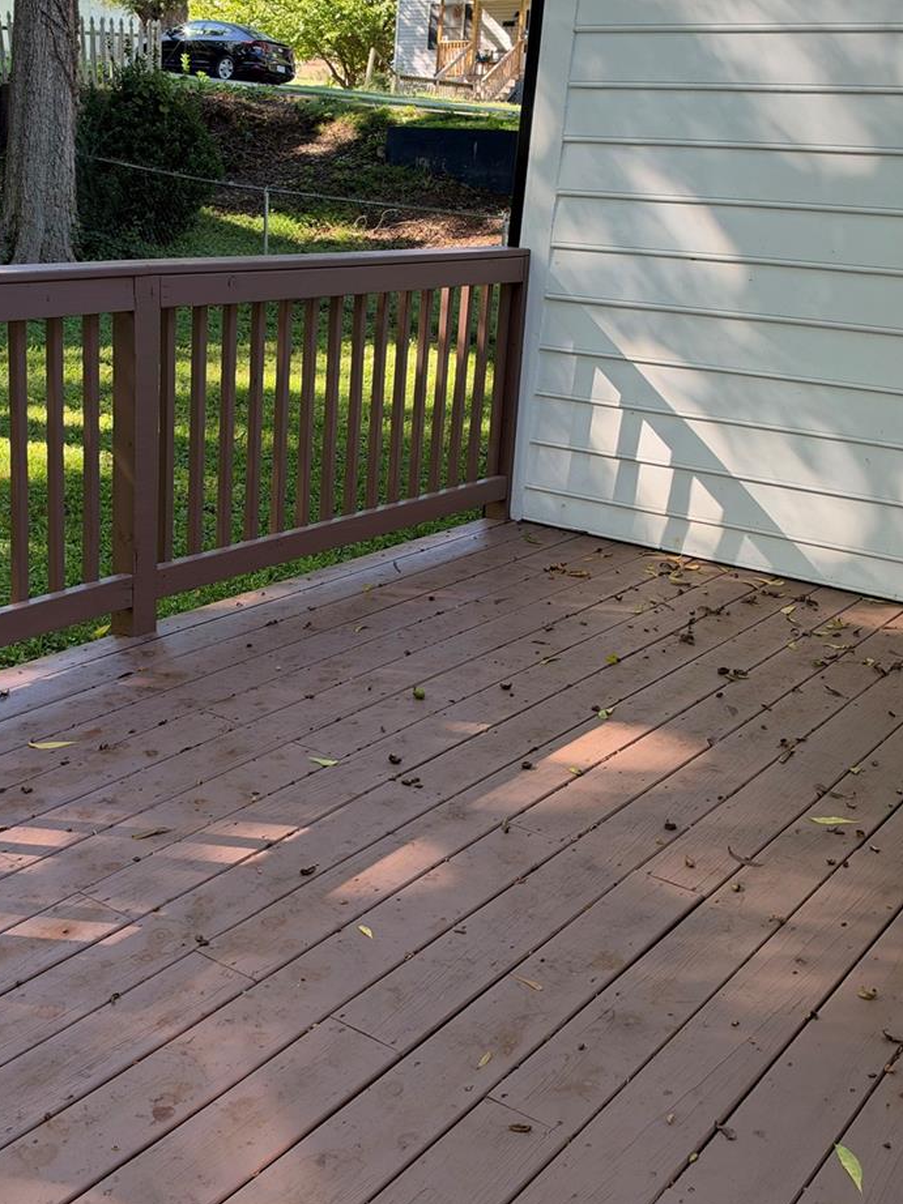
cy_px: 500
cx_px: 299
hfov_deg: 35.6
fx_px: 1392
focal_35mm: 40
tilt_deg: -13.3
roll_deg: -2.6
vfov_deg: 46.6
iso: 80
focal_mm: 6.93
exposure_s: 1/121
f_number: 1.8
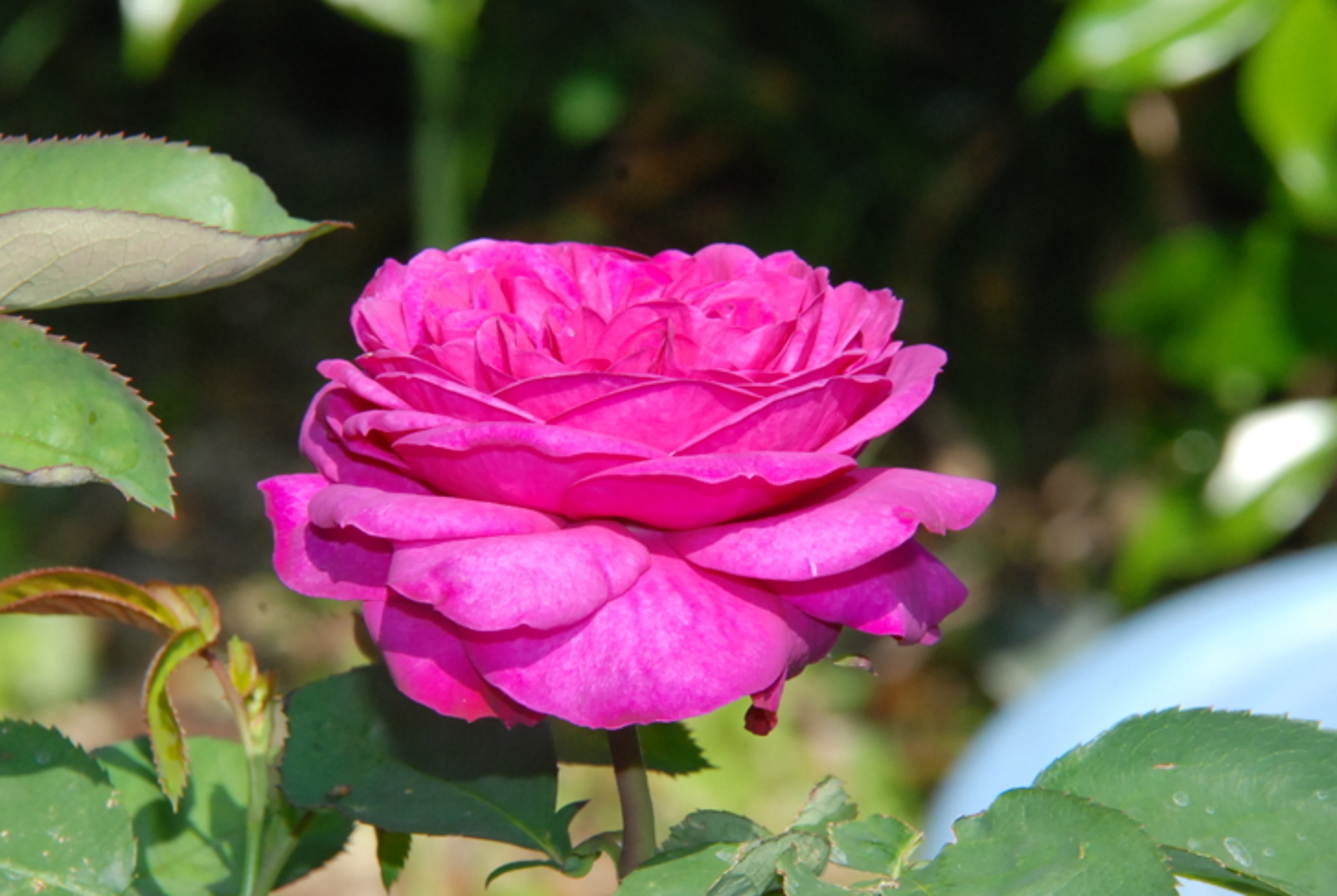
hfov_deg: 4.2
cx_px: 646
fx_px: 18410
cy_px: 434
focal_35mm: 495
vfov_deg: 2.8
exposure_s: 1/200
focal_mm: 300
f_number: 20
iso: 800
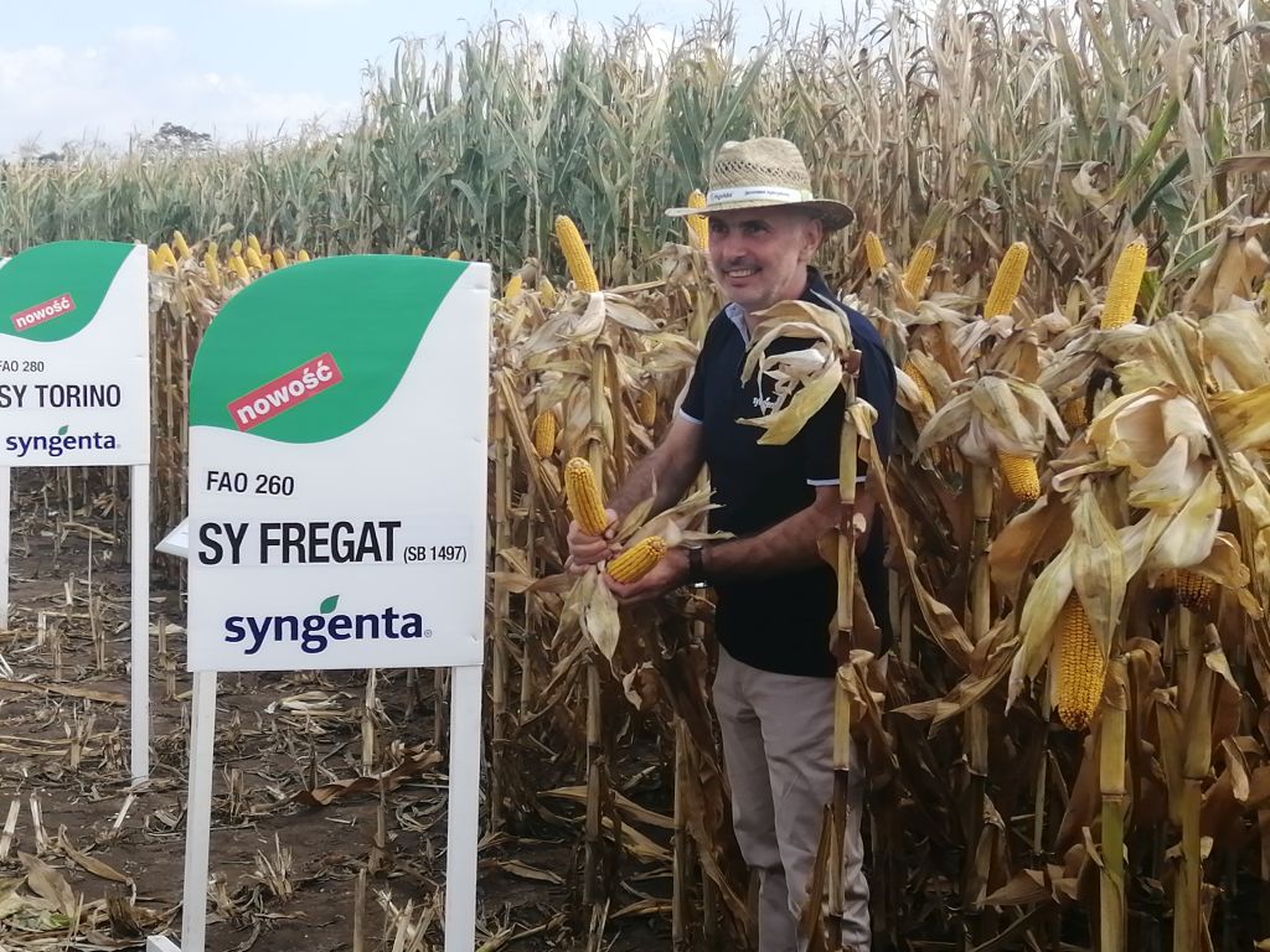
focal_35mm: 56
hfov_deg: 34.3
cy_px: 476
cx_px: 635
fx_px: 2055
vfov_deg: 26.1
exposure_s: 1/1114
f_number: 1.8
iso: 50
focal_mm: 3.6
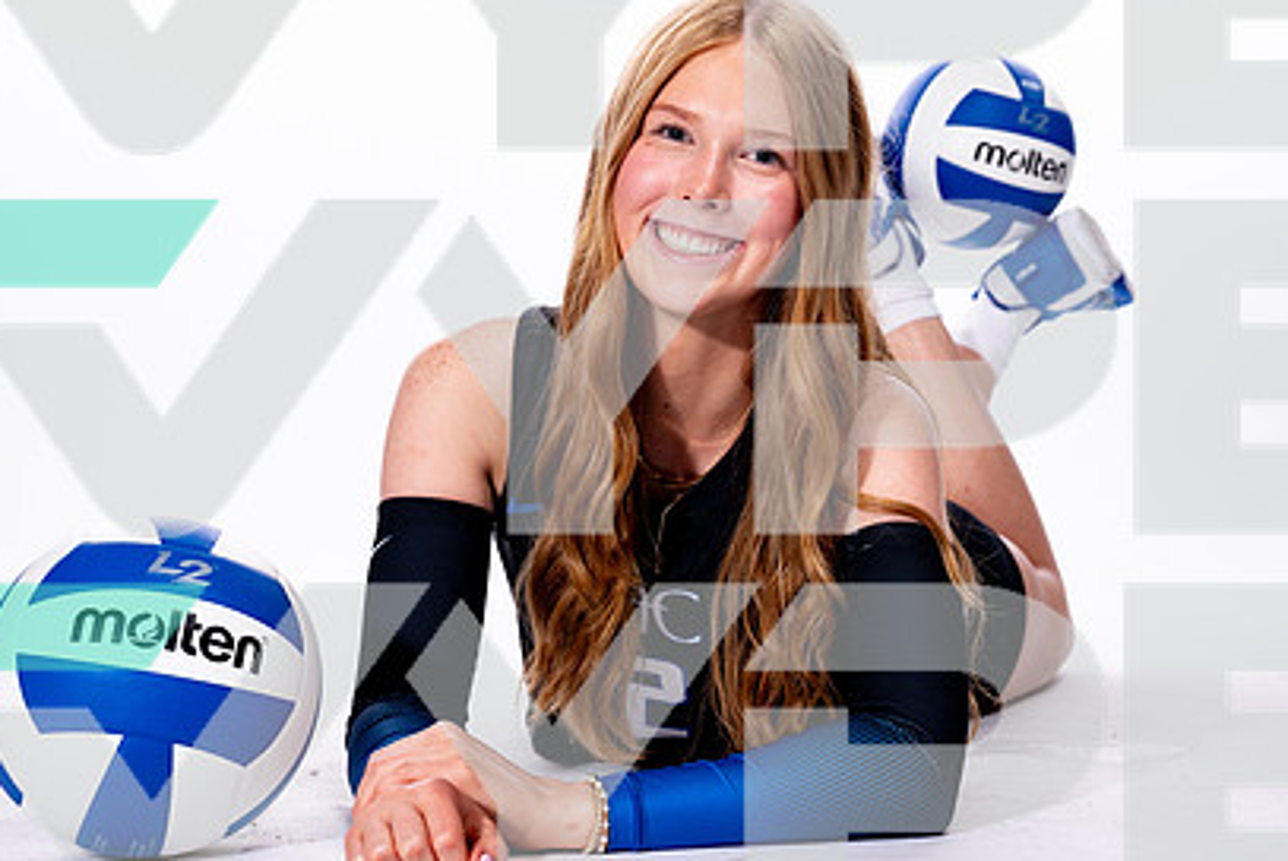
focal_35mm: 84
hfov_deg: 24.2
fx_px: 3007
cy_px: 369
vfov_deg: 16.3
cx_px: 693
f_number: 5.6
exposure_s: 1/250
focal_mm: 59
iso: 400
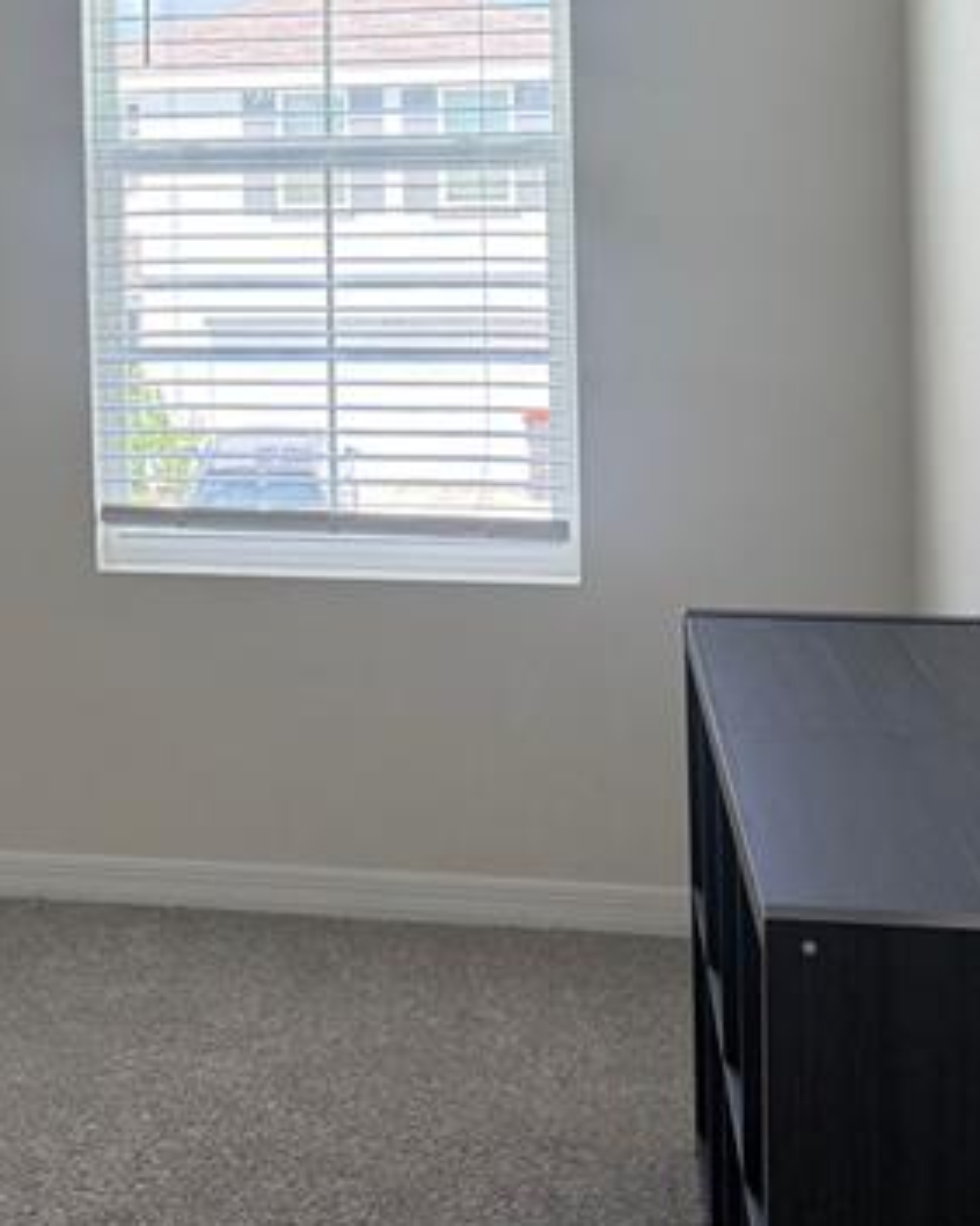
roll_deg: +0.9
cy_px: 188
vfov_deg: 27.2
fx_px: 2467
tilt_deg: -0.2
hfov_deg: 21.6
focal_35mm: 68
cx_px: -7
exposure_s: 1/240
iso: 160
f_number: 1.78
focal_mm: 6.76
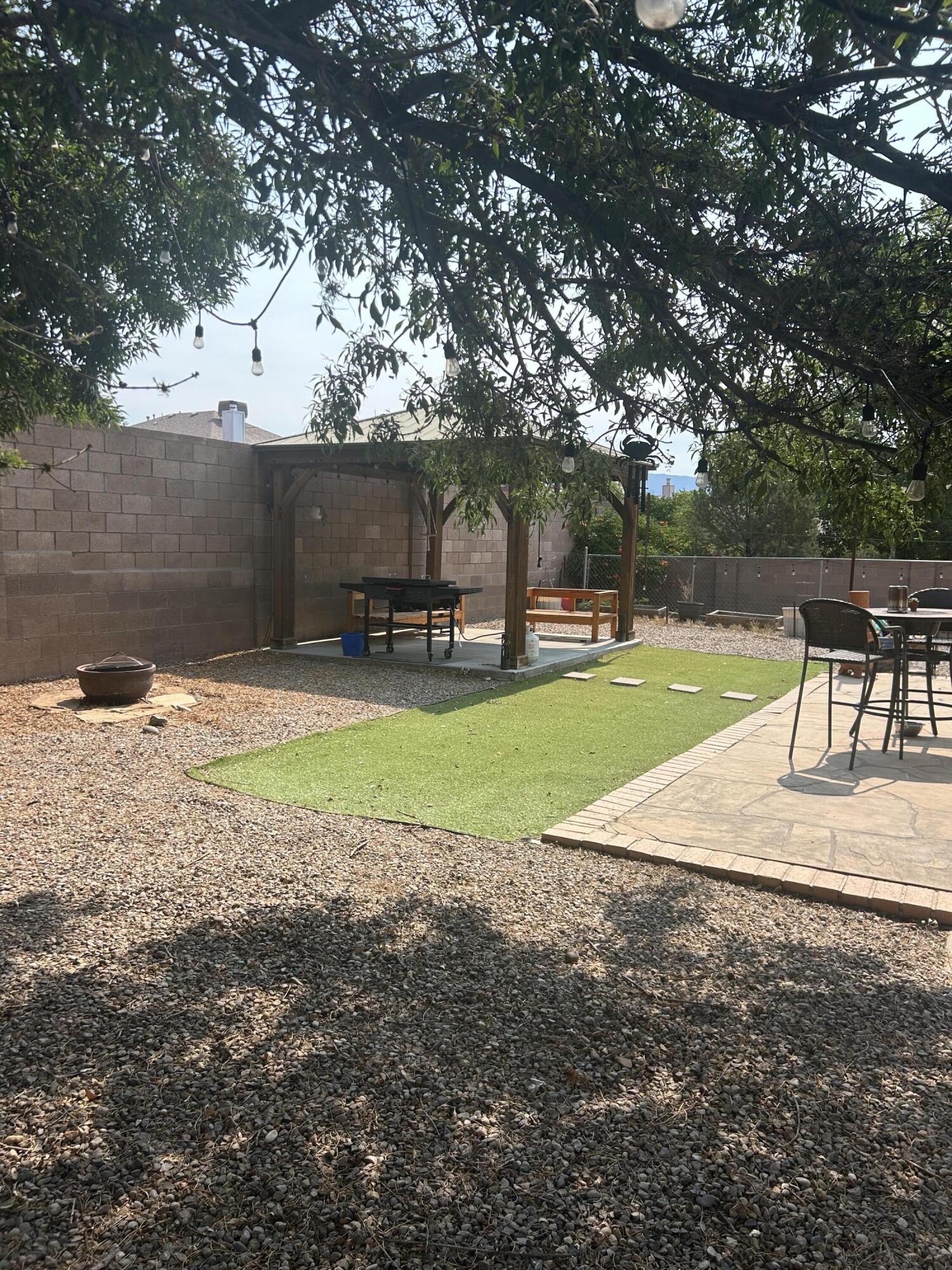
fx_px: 953
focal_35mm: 26
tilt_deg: -3.6
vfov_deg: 67.3
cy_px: 635
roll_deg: +0.4
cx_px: 476
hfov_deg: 53.1
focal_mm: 5.7
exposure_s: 1/2513
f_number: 1.5
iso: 50
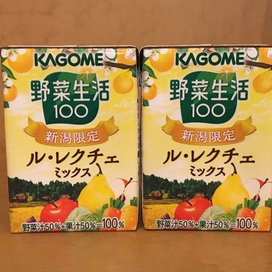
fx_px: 400
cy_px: 125
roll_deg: +0.2
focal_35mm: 45
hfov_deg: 37.5
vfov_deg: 37.5
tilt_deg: -8.9
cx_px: 127
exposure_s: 1/30
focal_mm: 3.3
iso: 160
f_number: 2.4
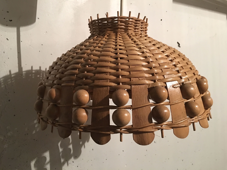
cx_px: 114
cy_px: 85
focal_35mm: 29
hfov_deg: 61.7
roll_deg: -1.1
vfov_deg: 48.2
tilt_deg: -6.6
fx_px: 190
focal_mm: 4.15
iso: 160
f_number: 2.2
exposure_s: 1/8
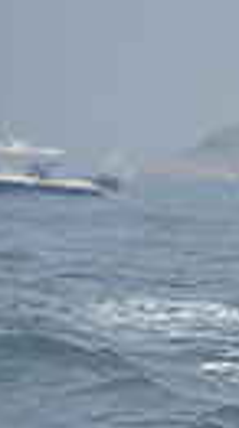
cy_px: 204
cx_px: 936
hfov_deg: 1.2
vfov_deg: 2.1
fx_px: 11619
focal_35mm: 1024
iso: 280
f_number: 9
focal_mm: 220
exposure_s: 1/1000
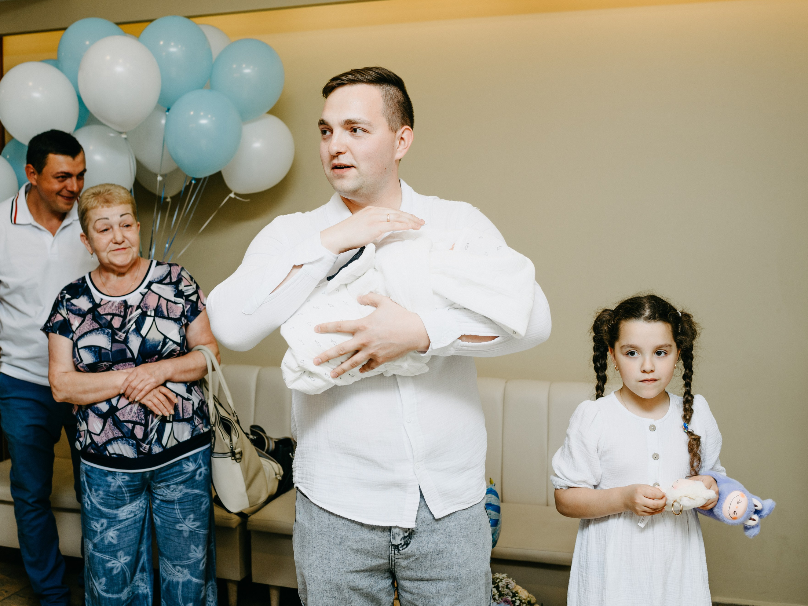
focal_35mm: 42
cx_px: 365
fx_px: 980
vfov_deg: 34.3
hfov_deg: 44.7
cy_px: 271
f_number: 4
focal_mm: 35
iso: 160
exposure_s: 1/160
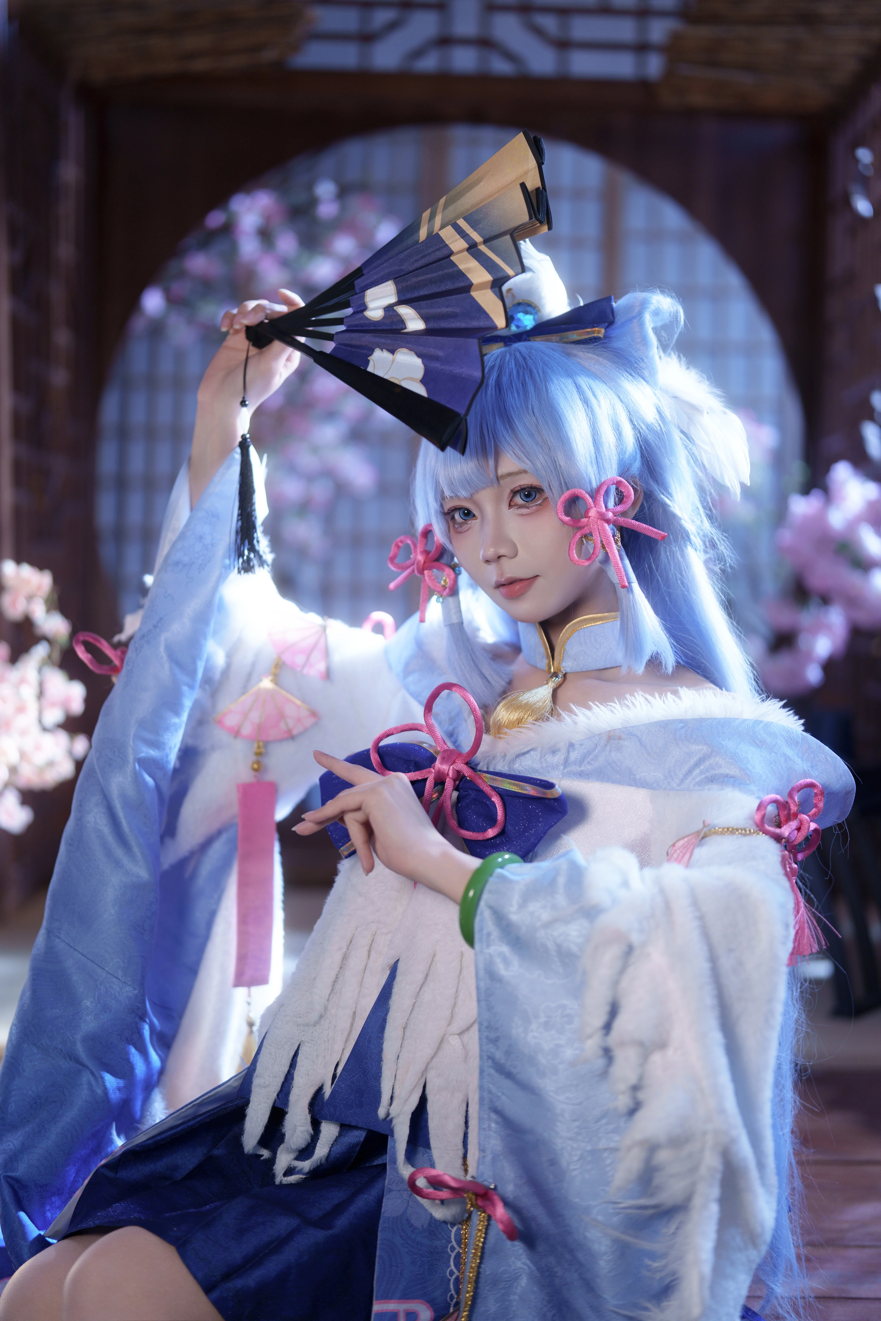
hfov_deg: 27.0
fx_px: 1835
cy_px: 660
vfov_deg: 39.6
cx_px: 440
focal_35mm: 50
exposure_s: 1/320
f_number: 1.4
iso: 100
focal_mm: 50
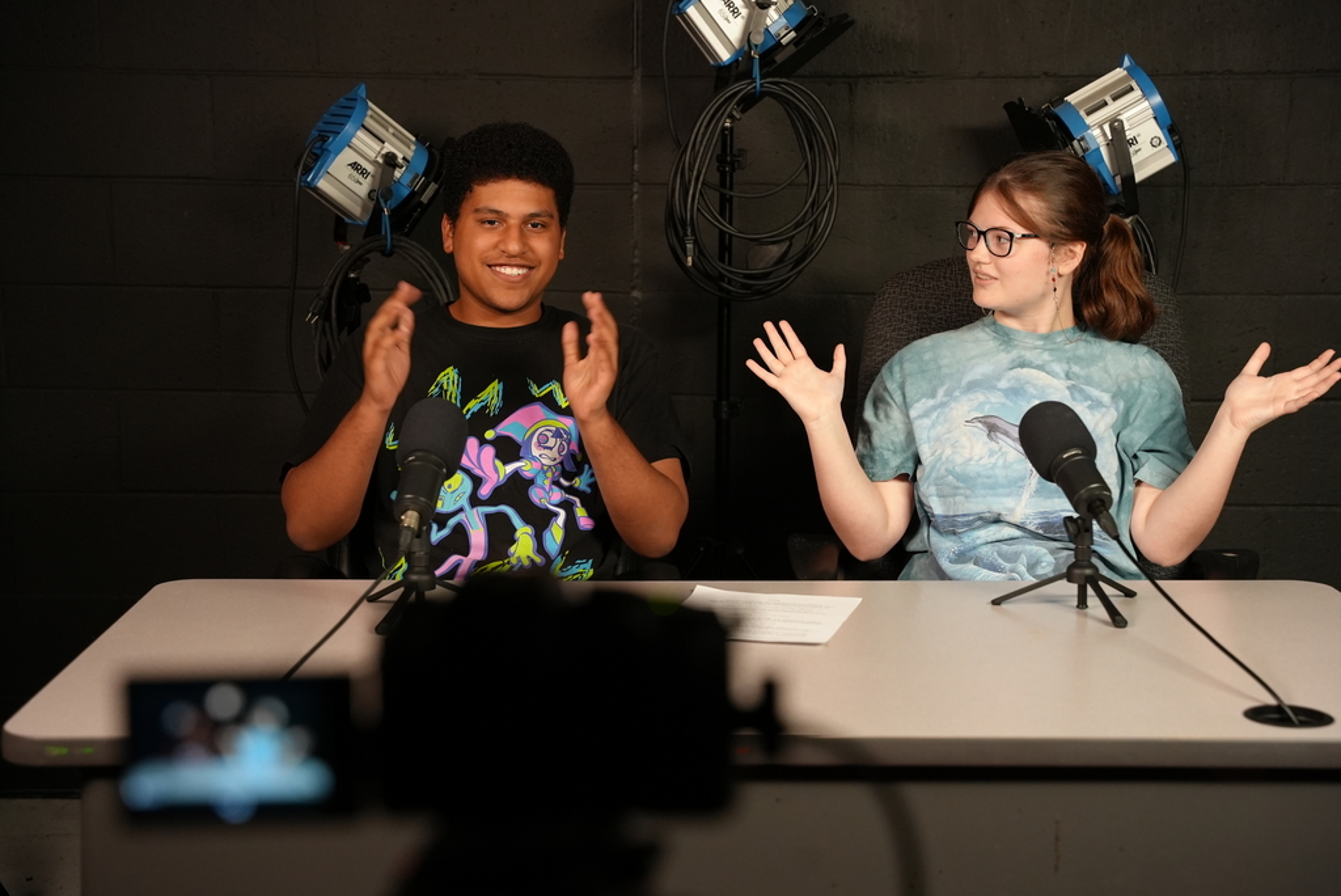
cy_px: 448
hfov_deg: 33.4
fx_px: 2236
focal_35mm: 60
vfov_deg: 22.7
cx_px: 670
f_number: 4
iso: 3200
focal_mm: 60
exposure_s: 1/160
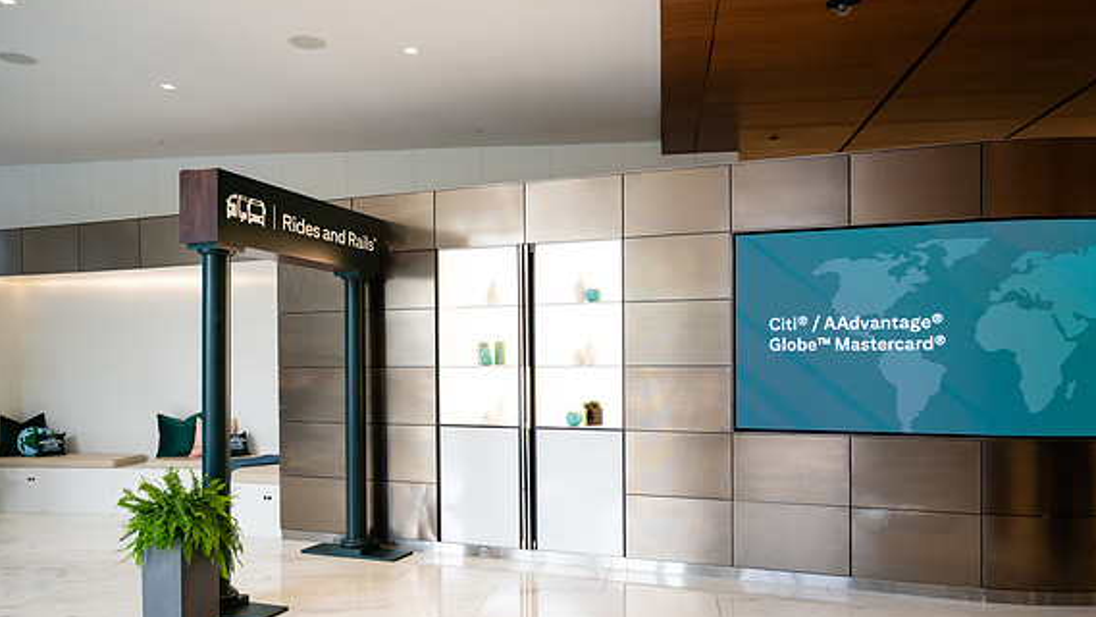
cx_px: 572
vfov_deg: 42.7
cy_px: 364
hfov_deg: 69.8
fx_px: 785
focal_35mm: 27
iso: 500
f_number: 3.2
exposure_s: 1/160
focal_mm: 24
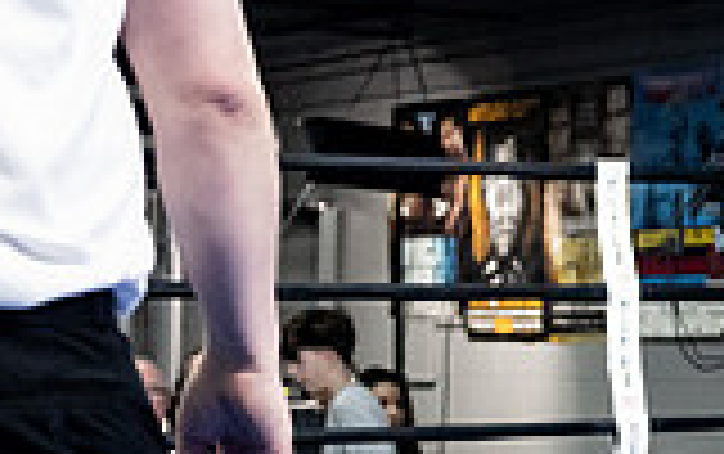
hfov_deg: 13.5
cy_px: 236
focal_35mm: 143
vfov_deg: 9.2
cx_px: 1178
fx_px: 2825
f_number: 2.8
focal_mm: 39
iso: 8000
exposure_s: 1/1000
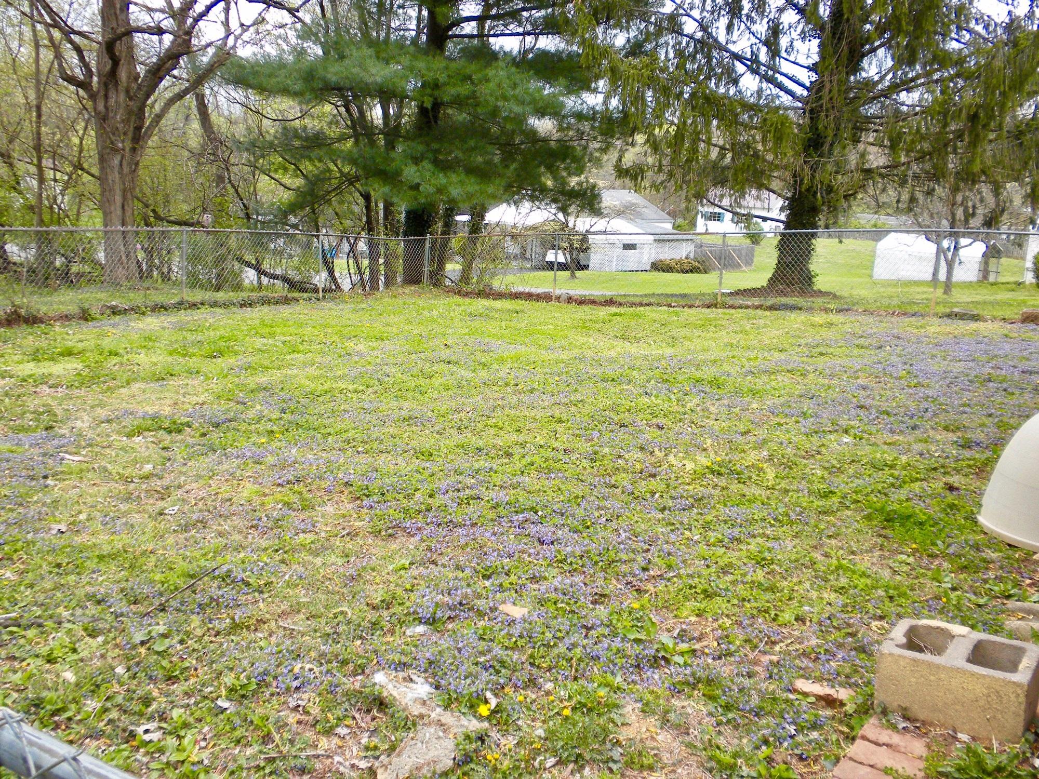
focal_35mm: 37
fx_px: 1111
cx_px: 520
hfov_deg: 50.1
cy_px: 390
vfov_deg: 38.7
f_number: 3.5
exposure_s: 1/130
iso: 64
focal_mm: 6.6
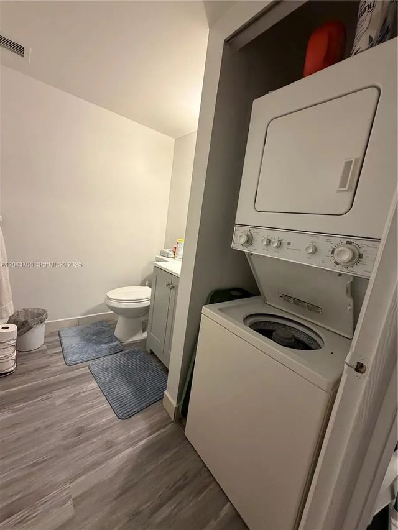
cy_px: 265
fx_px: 215
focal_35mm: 14
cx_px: 199
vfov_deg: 102.1
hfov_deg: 85.7
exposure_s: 1/60
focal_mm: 2.22
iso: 320
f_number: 2.2
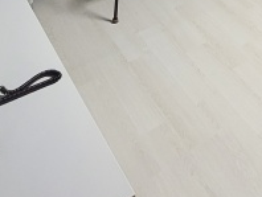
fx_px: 447
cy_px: -208
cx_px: 290
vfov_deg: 17.2
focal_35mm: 59
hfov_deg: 29.4
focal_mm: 2.2
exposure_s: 1/59
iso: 400
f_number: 2.2
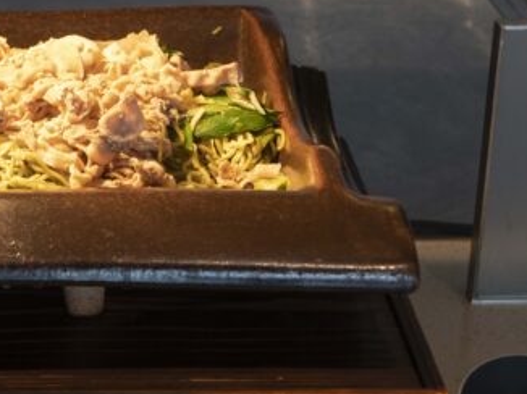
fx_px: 2206
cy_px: 207
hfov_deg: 13.2
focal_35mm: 145
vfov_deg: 10.2
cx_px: -147
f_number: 5.6
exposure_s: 1/160
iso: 1000
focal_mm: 48
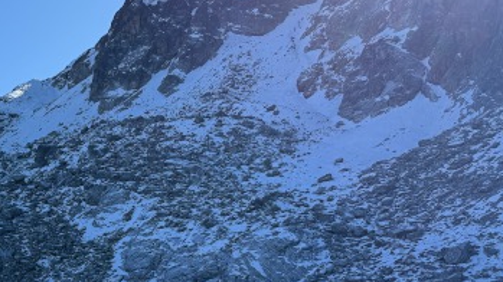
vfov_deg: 19.5
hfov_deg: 32.1
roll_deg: -0.9
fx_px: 800
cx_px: -1
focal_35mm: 60
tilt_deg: +1.6
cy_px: 279
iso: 100
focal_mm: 6.76
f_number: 1.78
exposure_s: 1/4167
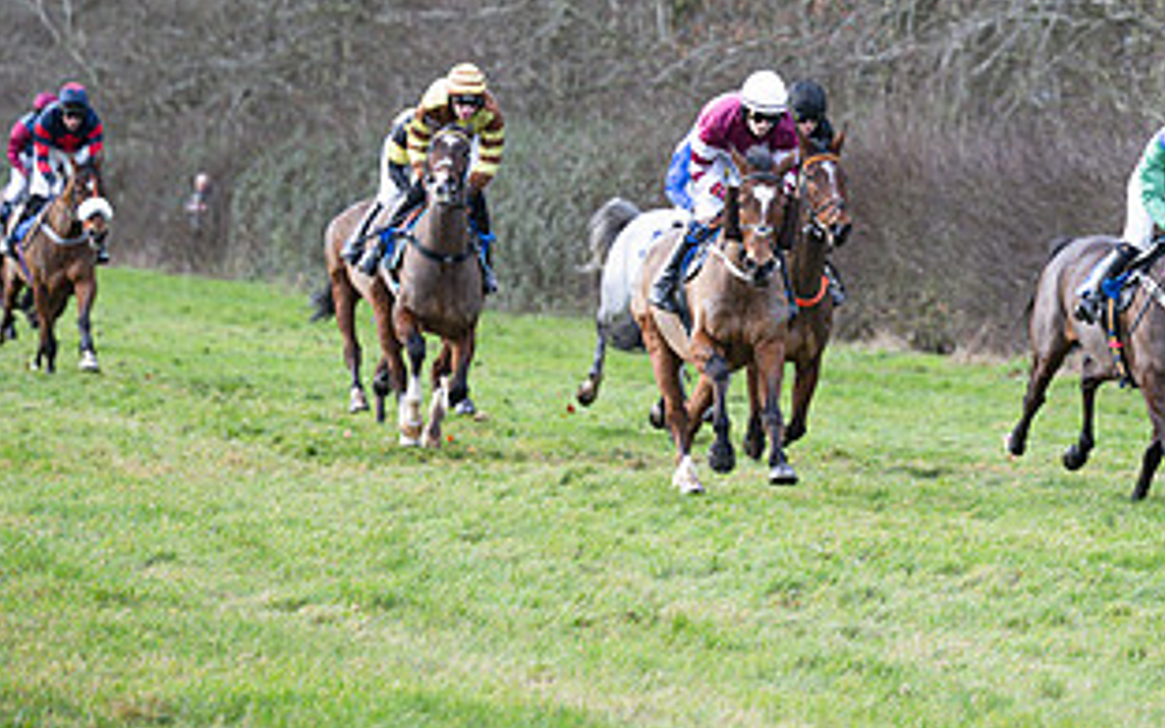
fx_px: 8668
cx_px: 979
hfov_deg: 7.7
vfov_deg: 4.8
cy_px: 264
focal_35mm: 273
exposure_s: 1/1250
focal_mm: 115
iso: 400
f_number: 2.8
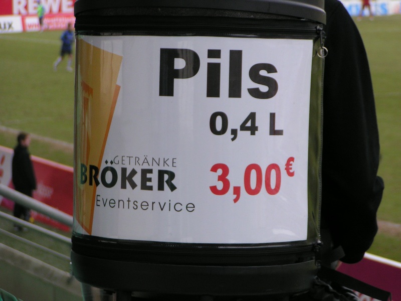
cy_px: 150
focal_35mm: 164
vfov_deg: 9.1
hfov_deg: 12.0
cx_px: 200
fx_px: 1900
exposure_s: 1/200
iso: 100
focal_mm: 25.1
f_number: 3.5
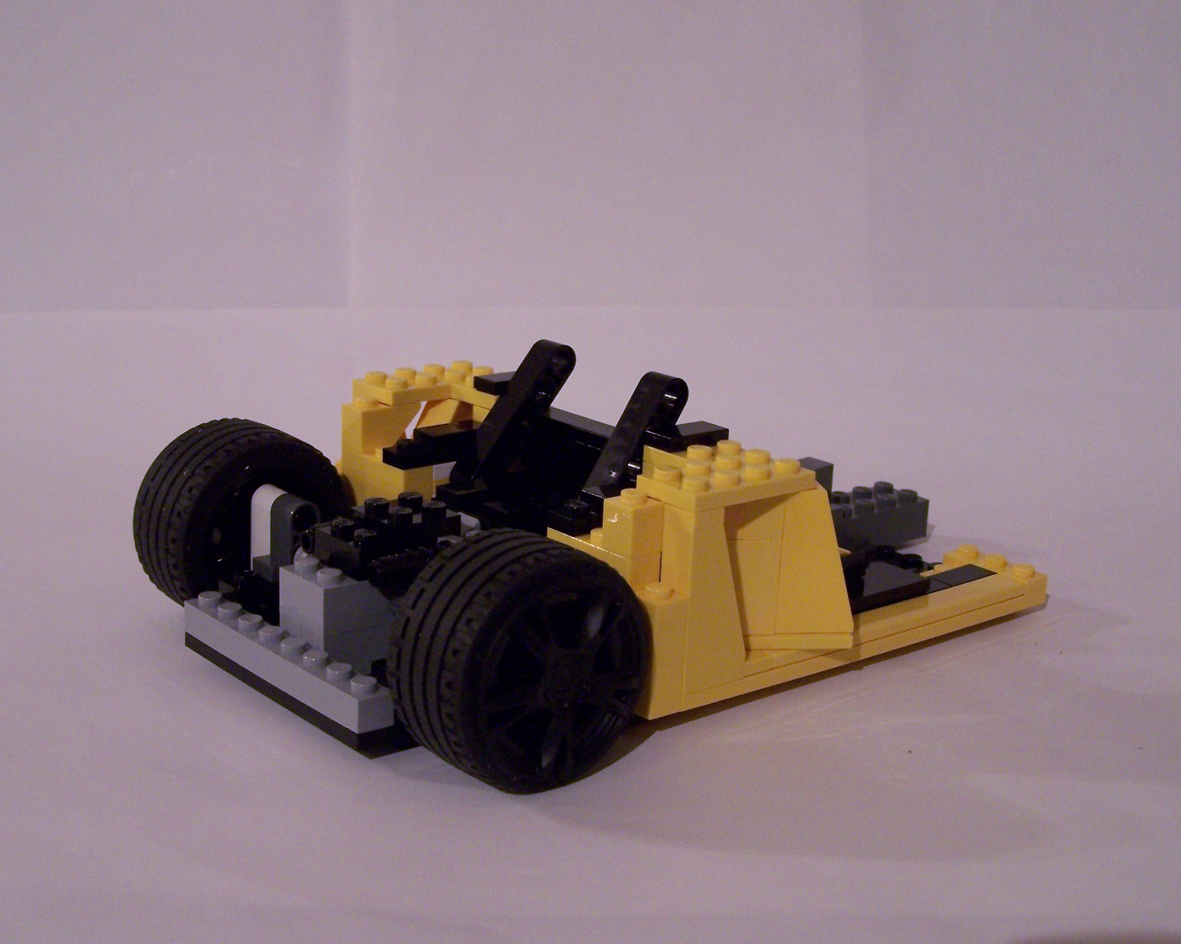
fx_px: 1887
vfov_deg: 28.1
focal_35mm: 54
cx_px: 567
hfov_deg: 34.7
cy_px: 475
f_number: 3
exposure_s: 1/8
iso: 200
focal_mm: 8.5
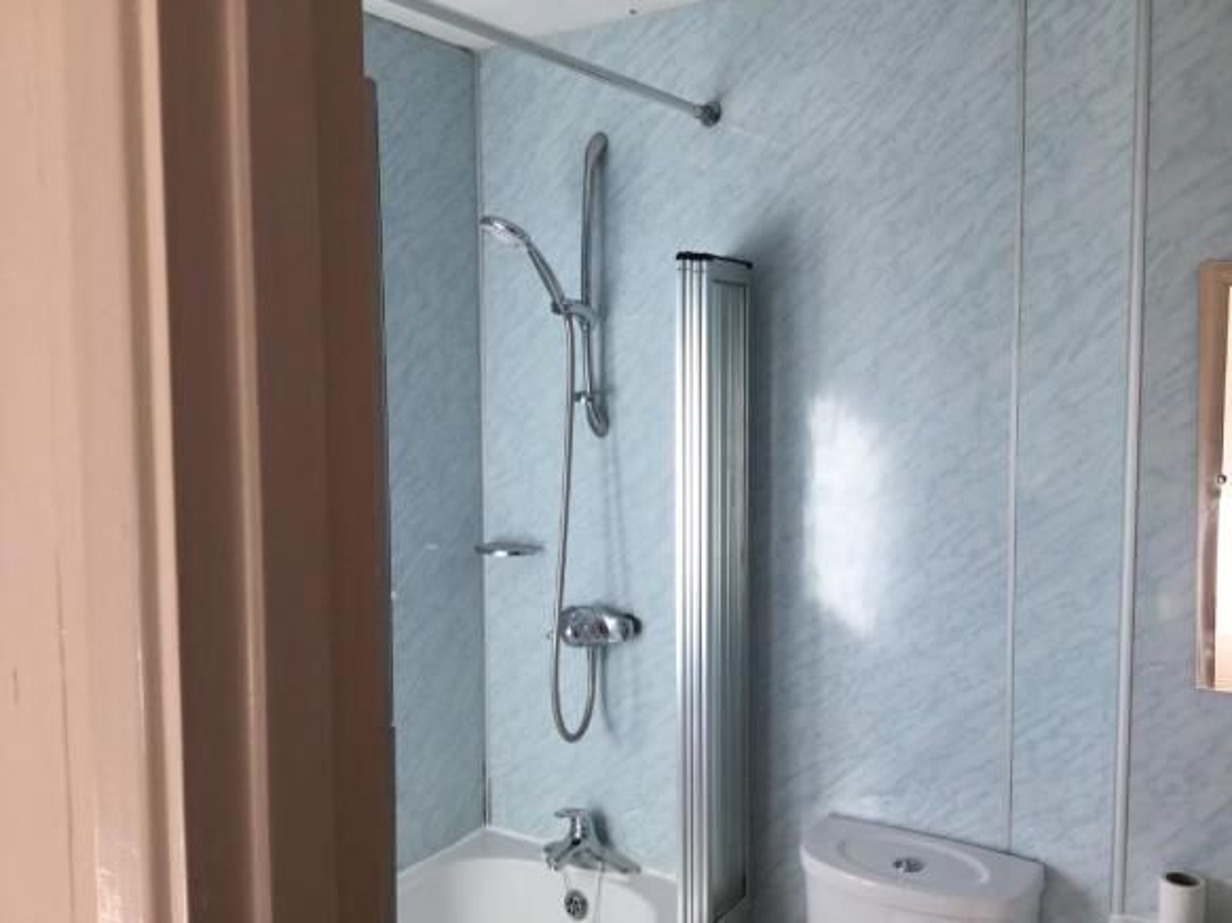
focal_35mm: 31
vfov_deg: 45.4
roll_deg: +0.1
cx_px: 616
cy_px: 462
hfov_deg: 58.4
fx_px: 1103
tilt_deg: -5.0
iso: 40
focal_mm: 3.3
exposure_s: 1/120
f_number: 2.4
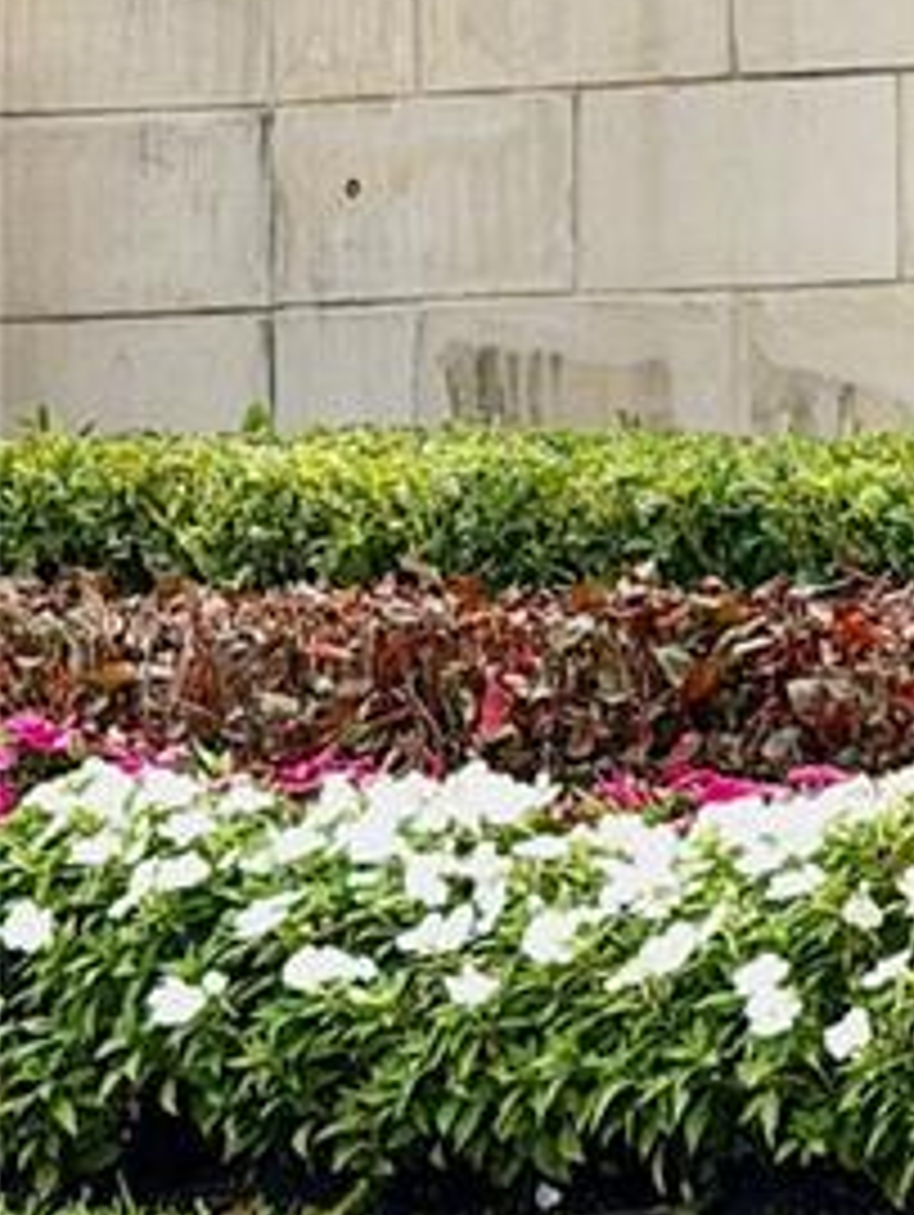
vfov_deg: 9.0
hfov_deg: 6.7
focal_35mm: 213
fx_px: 7487
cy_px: -612
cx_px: 2022
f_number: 1.78
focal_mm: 6.76
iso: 64
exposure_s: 1/4878
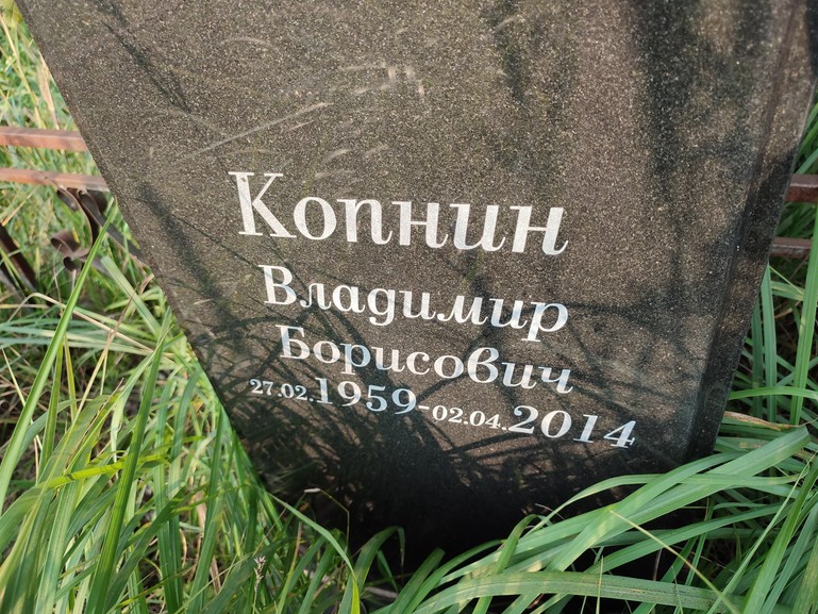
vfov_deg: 53.1
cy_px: 310
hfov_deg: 67.3
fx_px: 614
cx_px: 407
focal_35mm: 26
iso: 83
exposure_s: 1/100
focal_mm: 6.04
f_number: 1.9
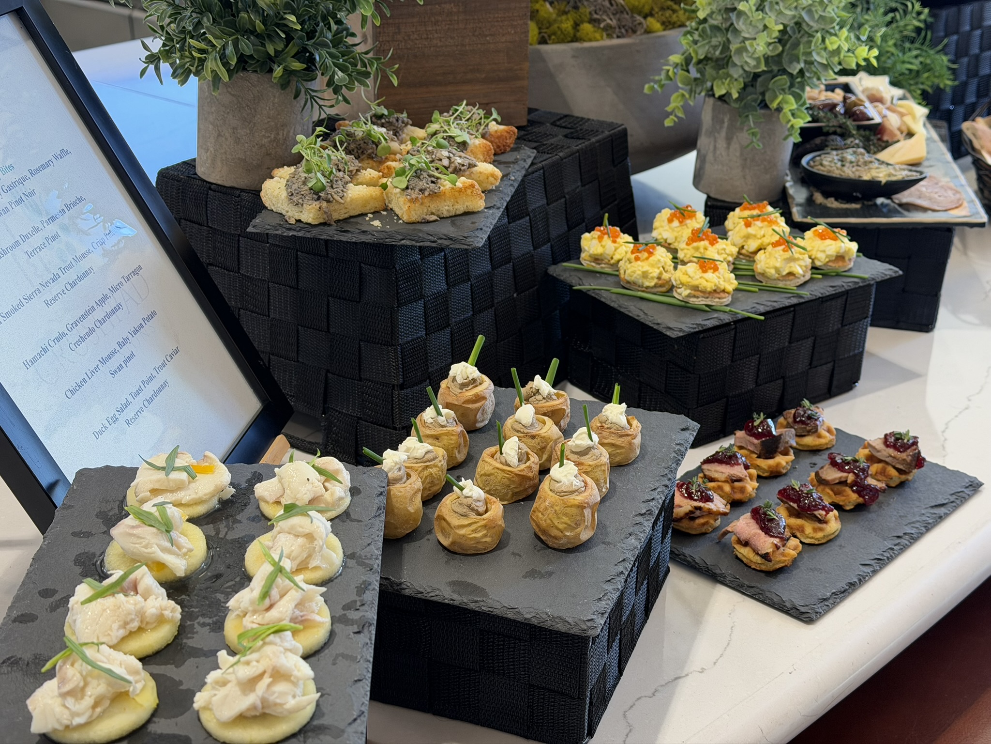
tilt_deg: -24.5
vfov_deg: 30.3
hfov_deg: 39.7
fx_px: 1374
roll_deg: -0.6
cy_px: 372
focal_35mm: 48
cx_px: 496
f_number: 1.78
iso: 50
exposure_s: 1/60
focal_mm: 6.76
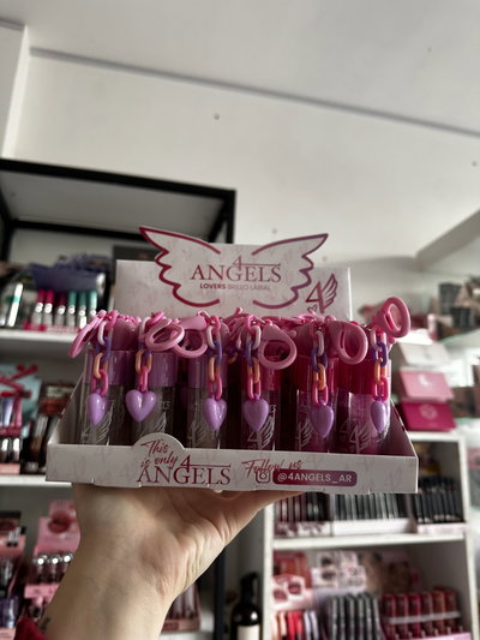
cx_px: 240
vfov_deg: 71.6
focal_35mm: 24
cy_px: 320
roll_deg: -2.0
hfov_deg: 56.8
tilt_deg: +15.2
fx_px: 444
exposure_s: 1/121
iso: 160
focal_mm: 6.86
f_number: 1.78
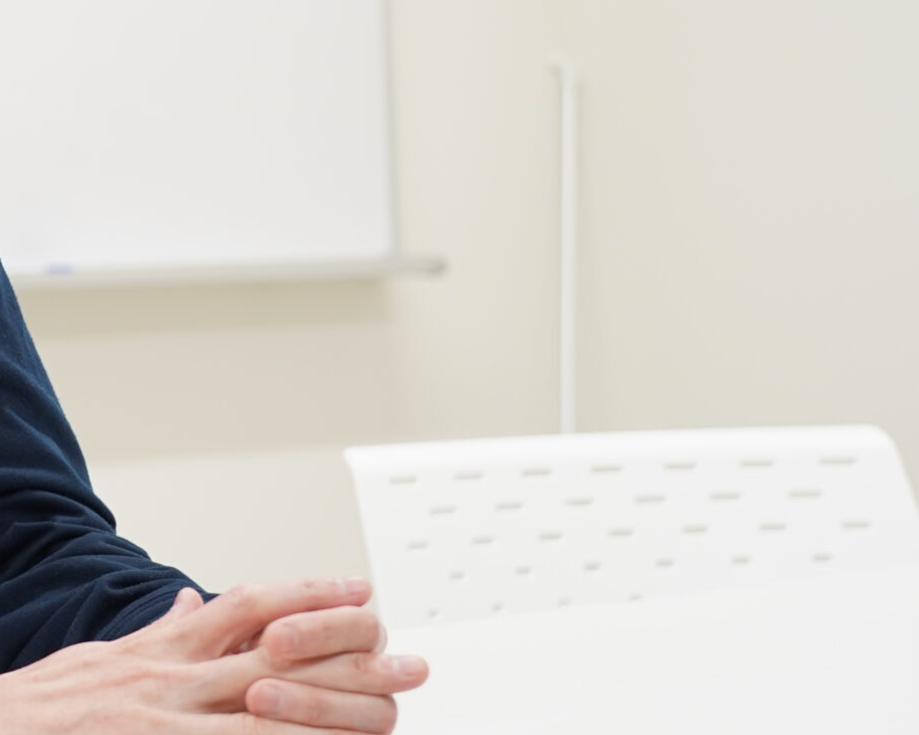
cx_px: -287
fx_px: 3073
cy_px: 20
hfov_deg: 16.1
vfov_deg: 13.5
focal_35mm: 113
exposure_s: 1/125
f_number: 4
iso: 640
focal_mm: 43
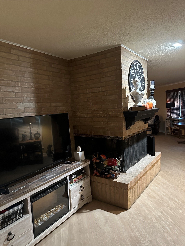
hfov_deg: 56.8
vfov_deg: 71.6
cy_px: 123
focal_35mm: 24
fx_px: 171
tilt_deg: -3.8
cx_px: 92
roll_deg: +1.8
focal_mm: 6.86
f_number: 1.78
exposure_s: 1/30
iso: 800
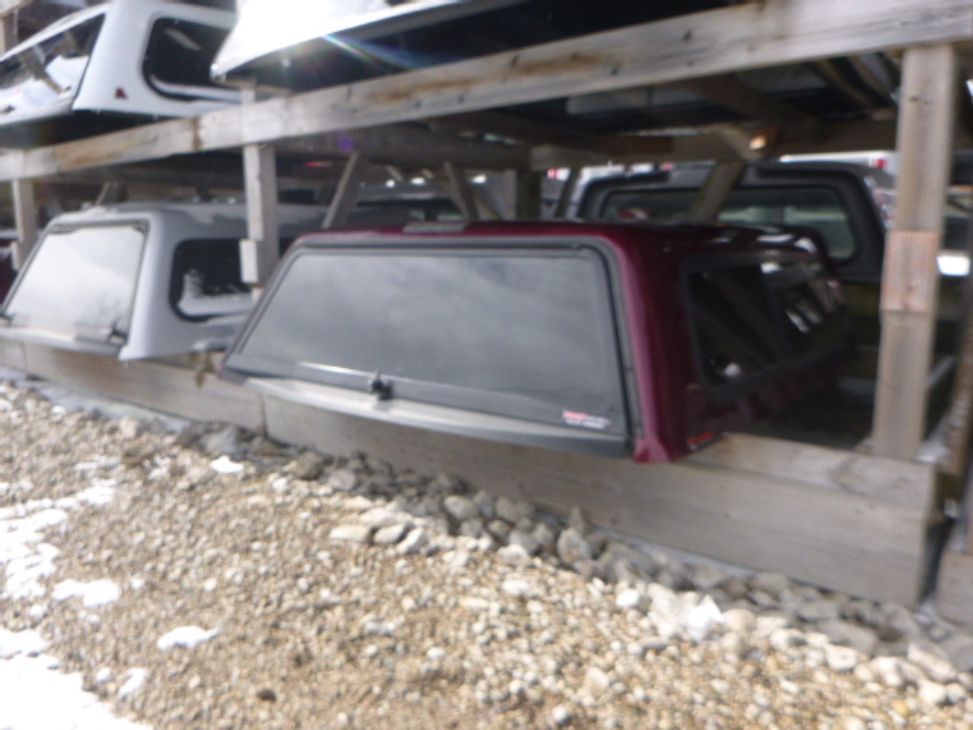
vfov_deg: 54.9
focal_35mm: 25
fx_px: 703
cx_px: 486
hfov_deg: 69.4
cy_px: 365
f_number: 3.9
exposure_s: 1/320
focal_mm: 4.5
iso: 100
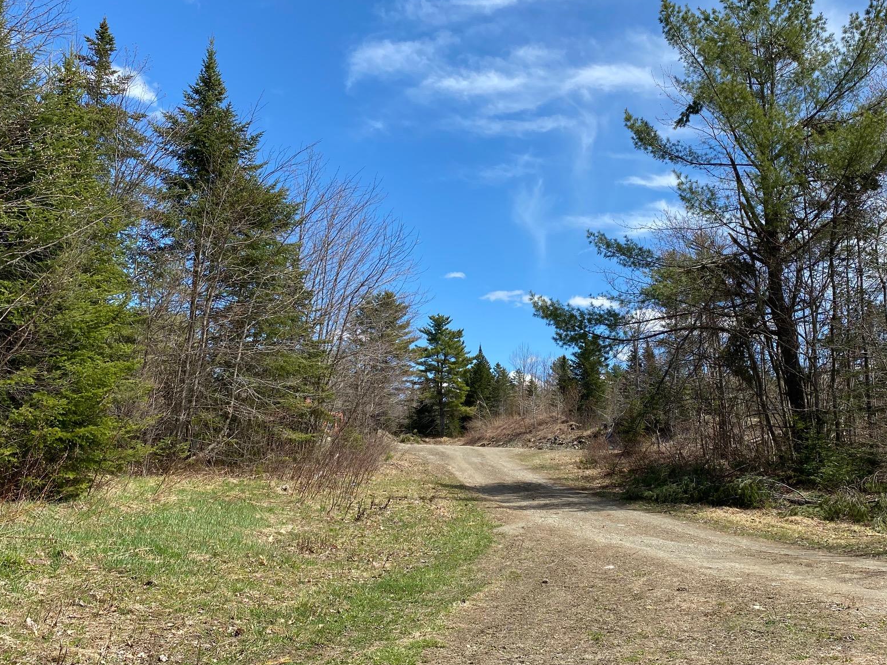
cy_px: 311
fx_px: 871
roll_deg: -1.6
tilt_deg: +11.7
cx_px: 514
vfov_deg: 41.8
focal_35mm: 34
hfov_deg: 53.7
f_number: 1.8
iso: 32
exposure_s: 1/2273
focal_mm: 4.25
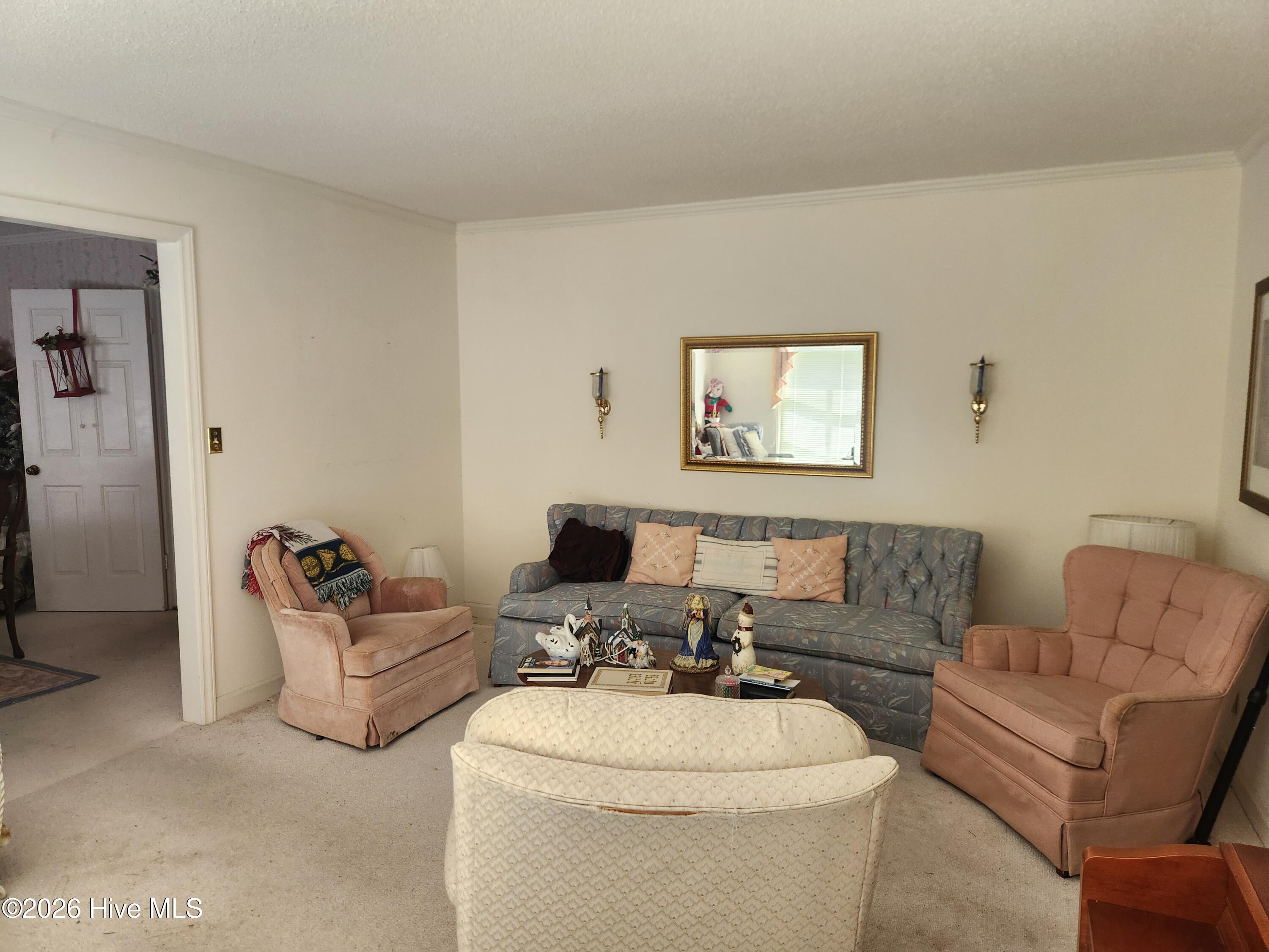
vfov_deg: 58.9
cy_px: 476
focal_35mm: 23
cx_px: 634
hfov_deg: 73.9
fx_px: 843
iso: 200
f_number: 1.8
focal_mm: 5.4
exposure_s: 1/180
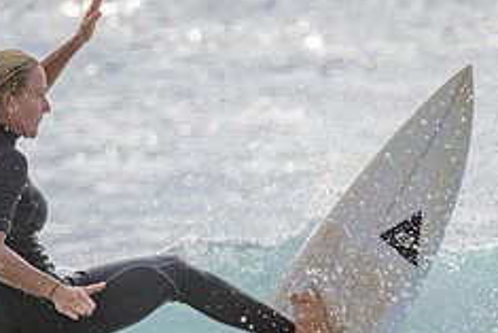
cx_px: 241
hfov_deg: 1.0
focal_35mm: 2151
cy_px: 426
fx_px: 29773
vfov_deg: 0.6
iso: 720
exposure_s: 1/2000
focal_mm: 800
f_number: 11
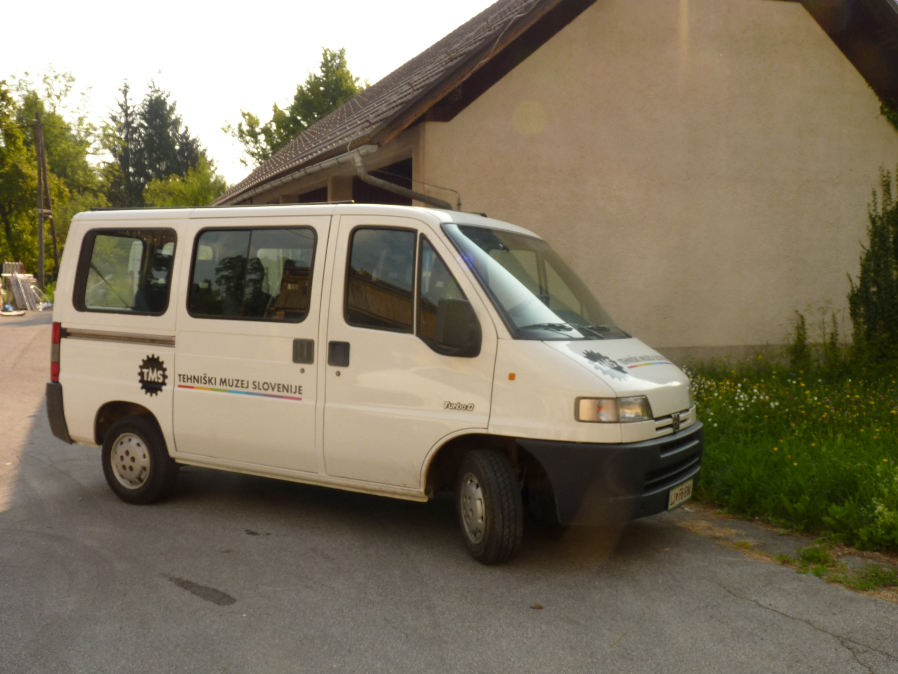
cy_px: 337
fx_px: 960
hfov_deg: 50.1
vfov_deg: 38.7
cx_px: 449
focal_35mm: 37
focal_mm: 6.5
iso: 80
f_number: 4.5
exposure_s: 1/250
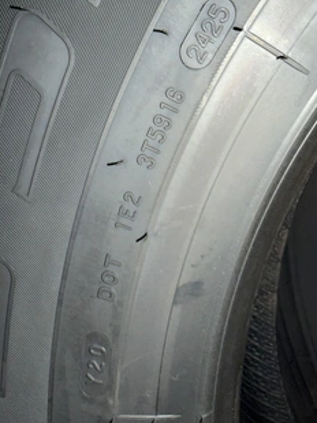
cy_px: 157
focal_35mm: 31
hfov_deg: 45.4
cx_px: 153
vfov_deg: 57.6
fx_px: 379
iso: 80
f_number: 2.2
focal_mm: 2.22
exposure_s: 1/60
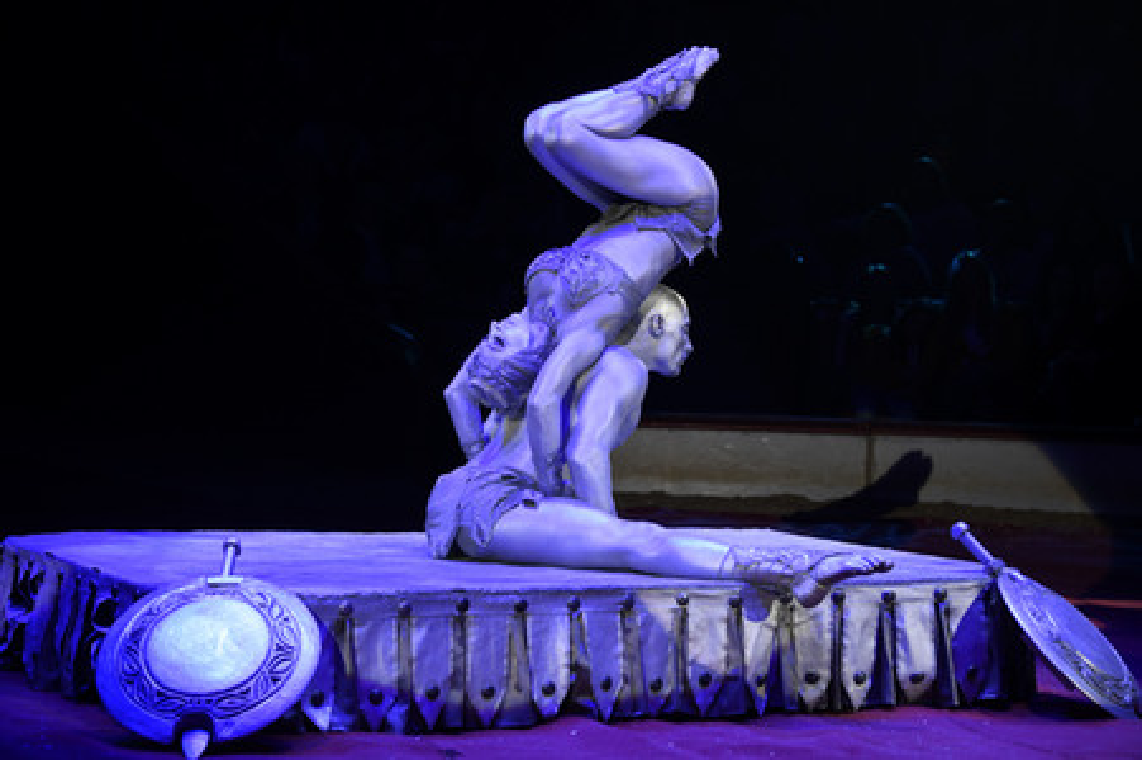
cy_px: 380
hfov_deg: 20.8
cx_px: 571
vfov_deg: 13.9
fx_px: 3106
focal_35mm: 98
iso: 1600
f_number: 6.3
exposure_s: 1/160
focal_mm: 98
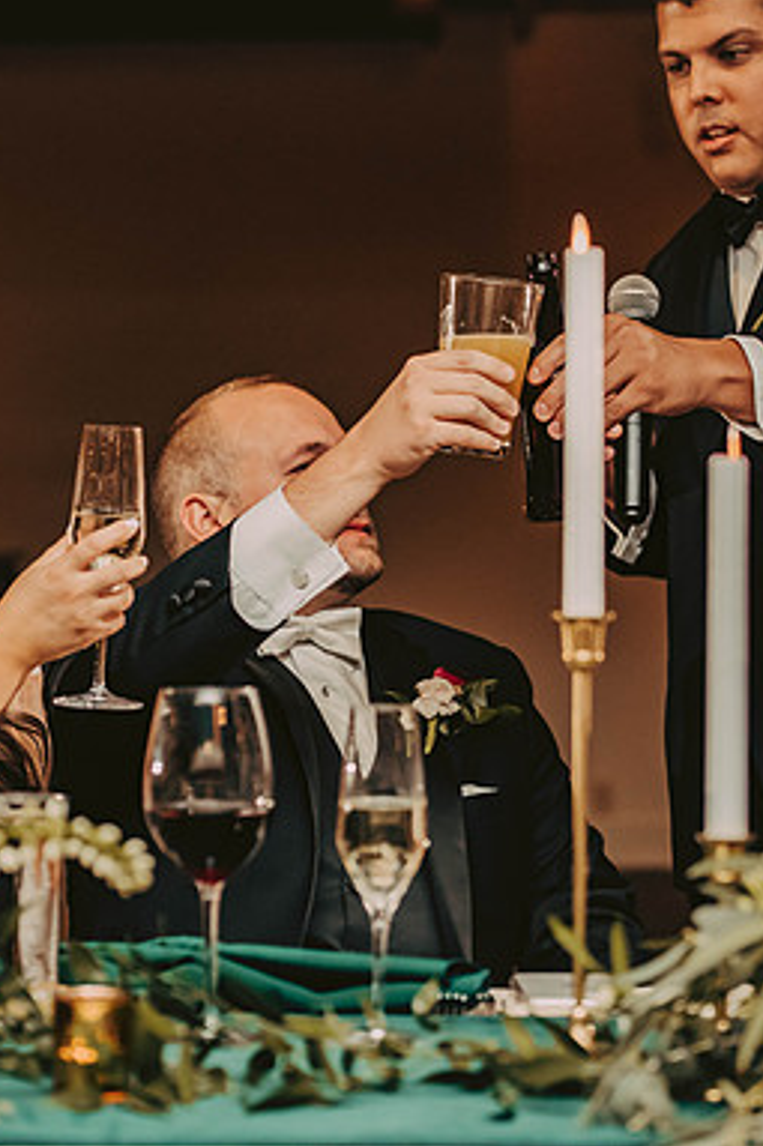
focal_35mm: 106
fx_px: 3373
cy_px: 570
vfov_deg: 19.3
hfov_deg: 12.9
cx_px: 296
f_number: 3.2
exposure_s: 1/200
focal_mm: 70
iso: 1600
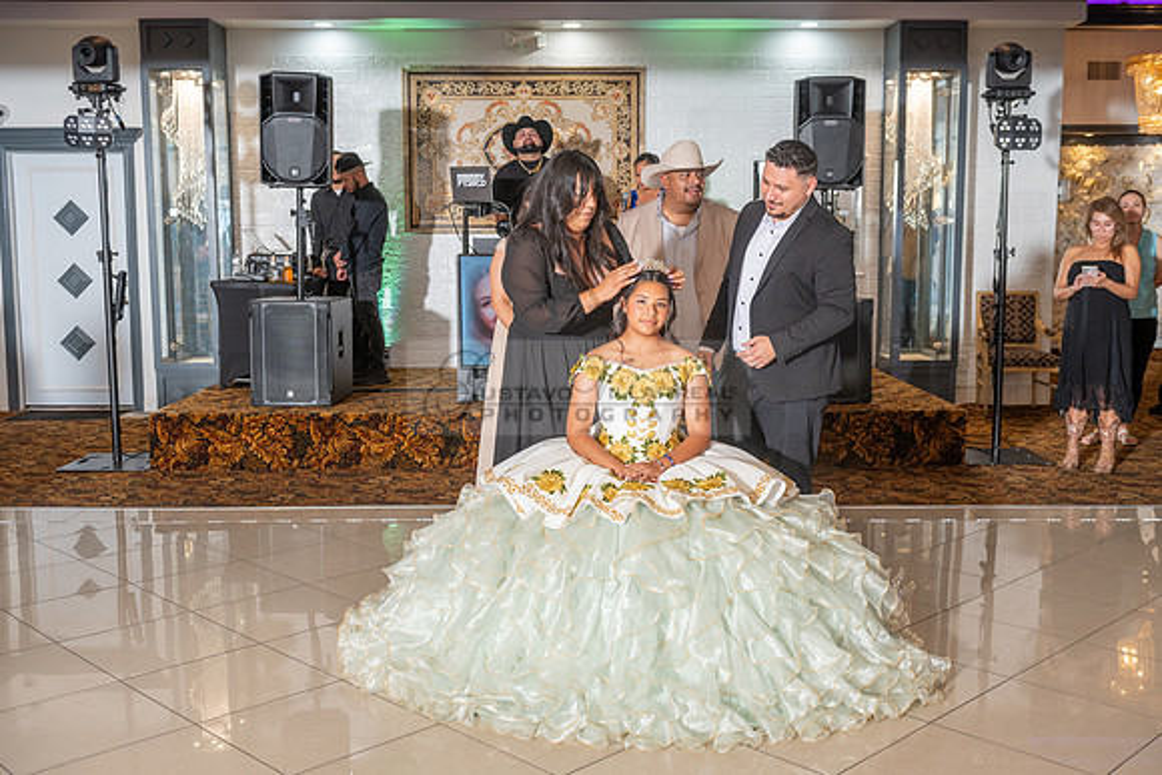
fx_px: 1227
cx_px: 581
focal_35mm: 38
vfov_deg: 35.1
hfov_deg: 50.7
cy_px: 388
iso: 500
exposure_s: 1/200
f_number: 4.5
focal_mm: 38
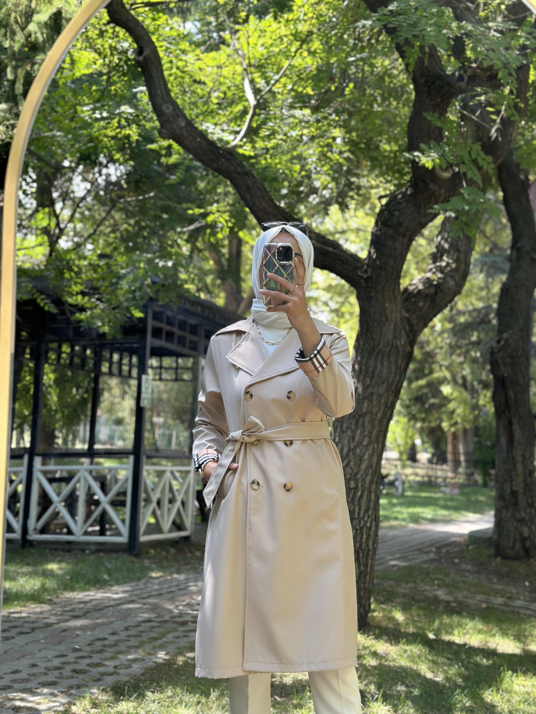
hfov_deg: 30.3
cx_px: 268
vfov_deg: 39.7
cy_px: 357
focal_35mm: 48
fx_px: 991
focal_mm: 6.86
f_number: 1.78
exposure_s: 1/382
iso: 80
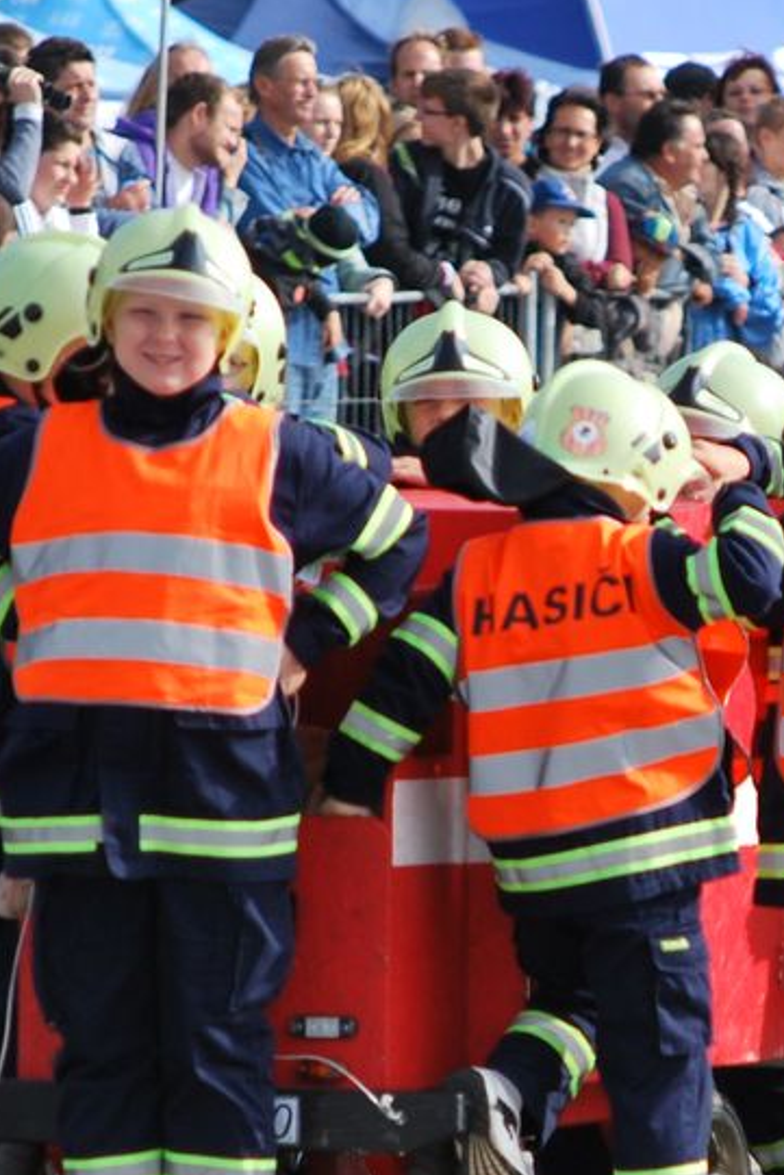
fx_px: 19569
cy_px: 798
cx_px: 782
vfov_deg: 3.4
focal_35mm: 599
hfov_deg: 2.3
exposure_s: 1/800
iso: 200
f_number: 5
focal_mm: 135
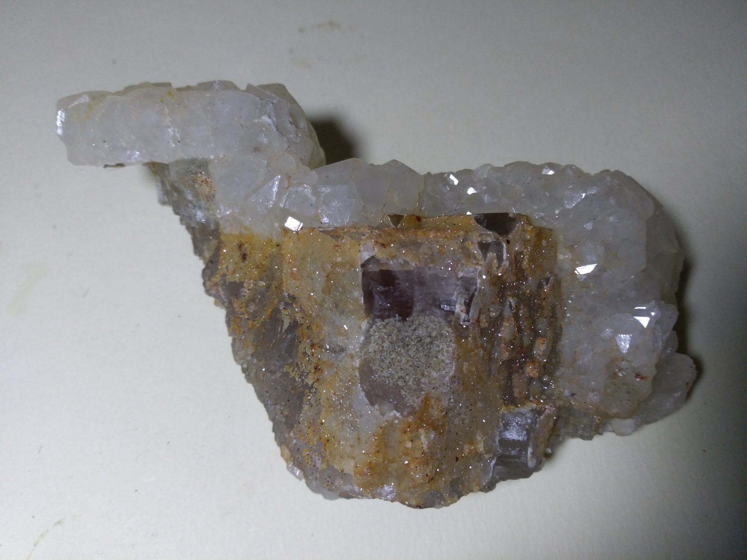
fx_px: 561
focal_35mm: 26
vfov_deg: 53.1
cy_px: 280
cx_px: 374
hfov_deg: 67.3
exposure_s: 1/33.3
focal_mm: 3.54
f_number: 2
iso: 133
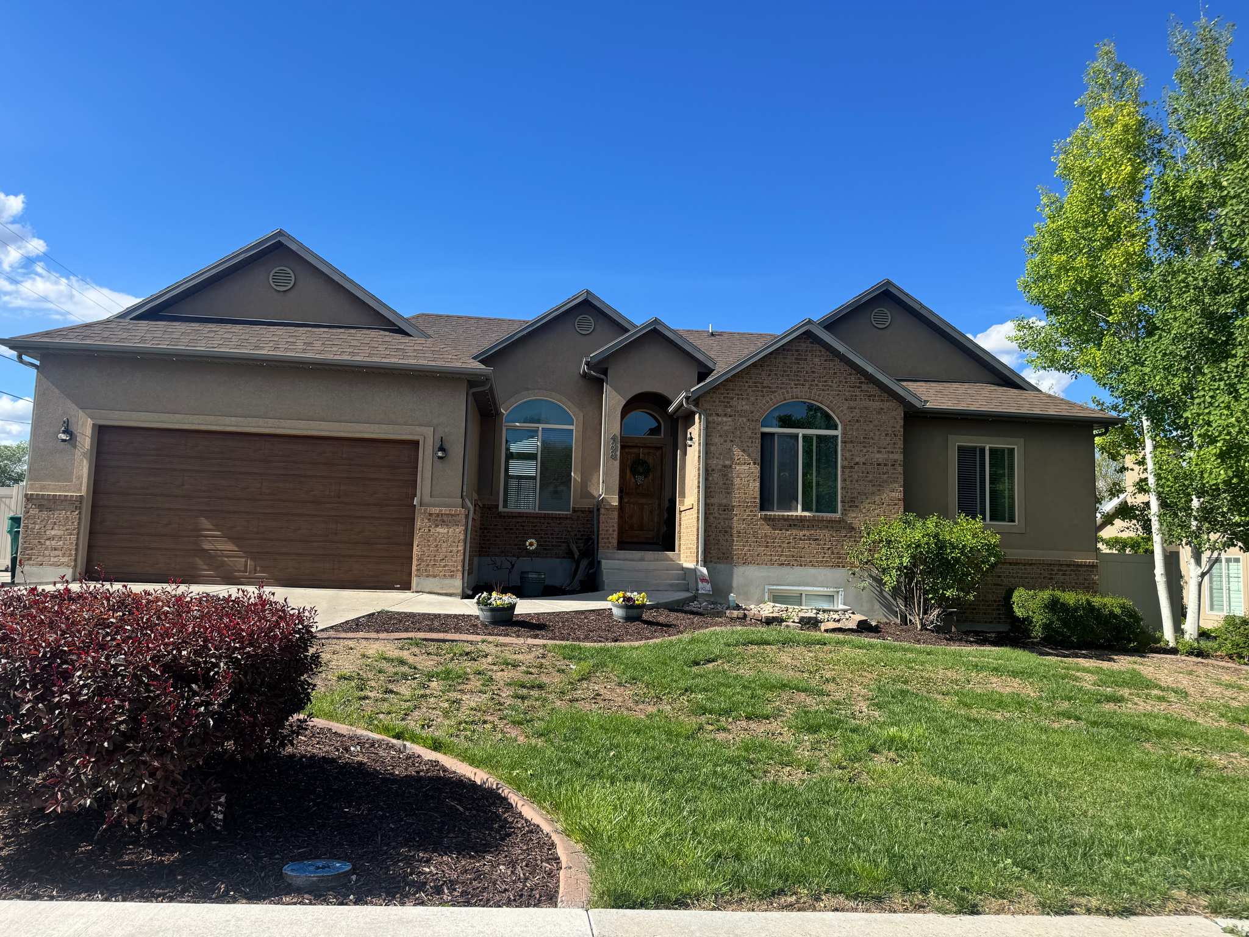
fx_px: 866
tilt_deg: +4.9
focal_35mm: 24
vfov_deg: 56.8
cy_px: 468
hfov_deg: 71.6
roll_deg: -2.2
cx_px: 624
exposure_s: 1/2833
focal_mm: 6.76
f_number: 1.78
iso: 80
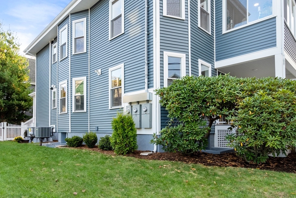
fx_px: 189
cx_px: 132
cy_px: 124
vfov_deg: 54.5
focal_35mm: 23
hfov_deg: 75.8
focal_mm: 16
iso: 1600
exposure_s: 1/80
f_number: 9
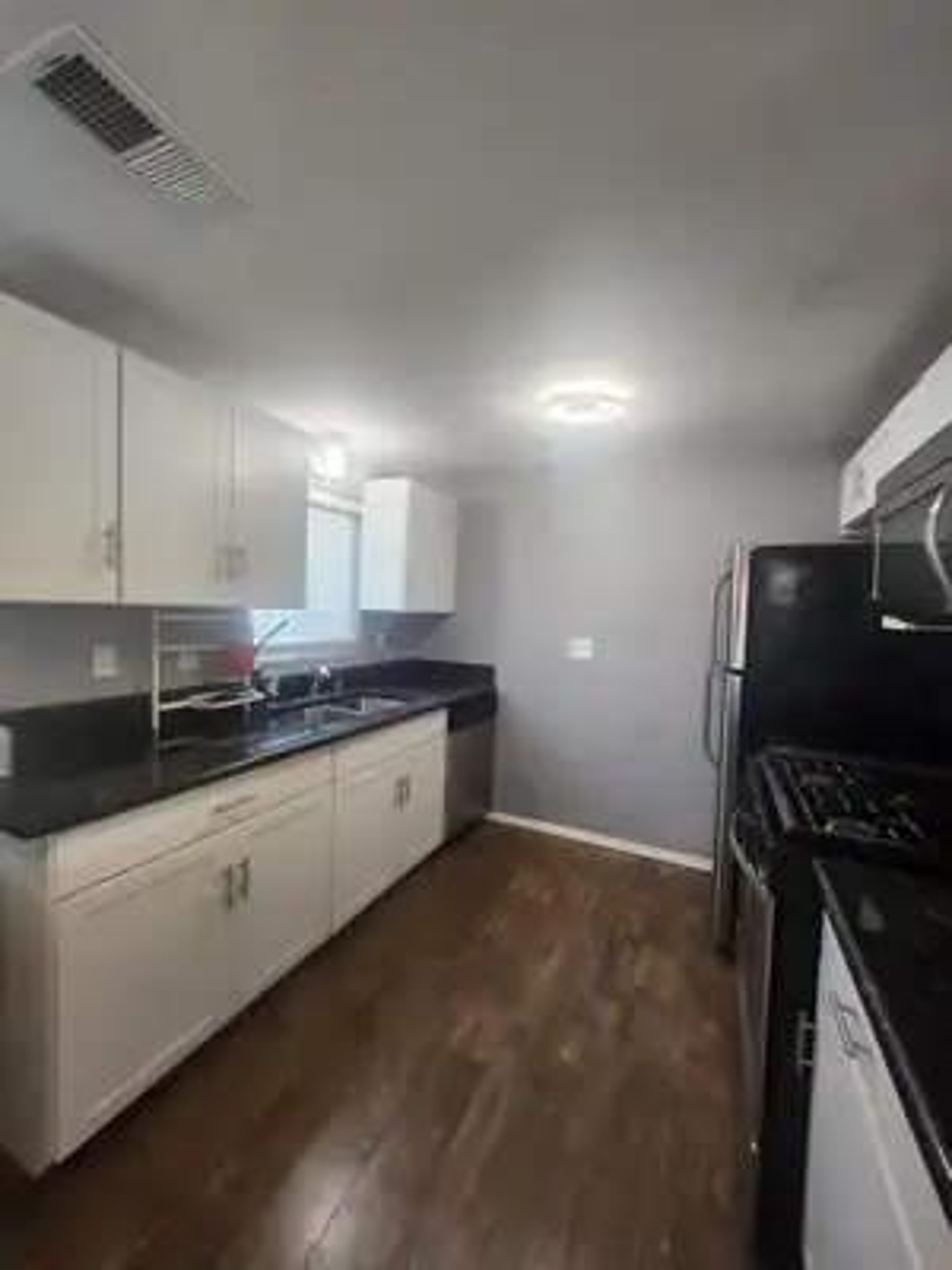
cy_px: 635
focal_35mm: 13
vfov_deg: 106.2
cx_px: 476
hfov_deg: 89.9
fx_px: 477
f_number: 2.2
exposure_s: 1/60
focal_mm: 1.74
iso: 320
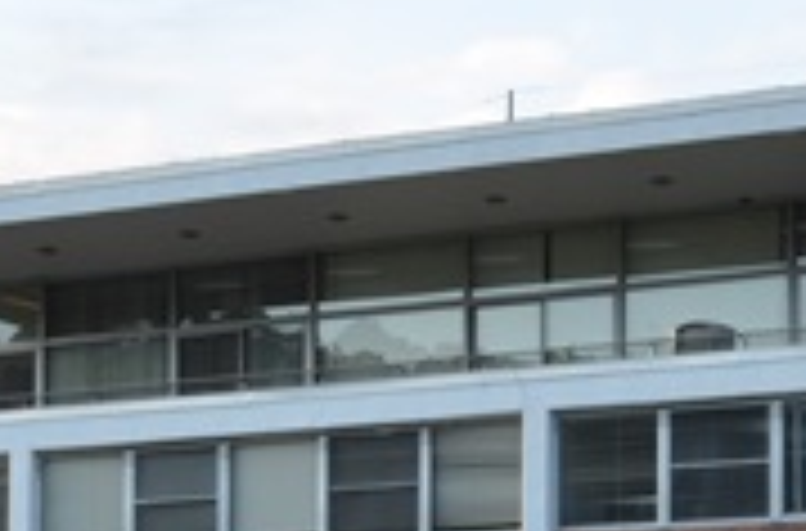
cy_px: 720
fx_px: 3837
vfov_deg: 7.8
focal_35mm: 172
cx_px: 14
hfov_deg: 11.9
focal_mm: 32
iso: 200
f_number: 7.1
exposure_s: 1/200
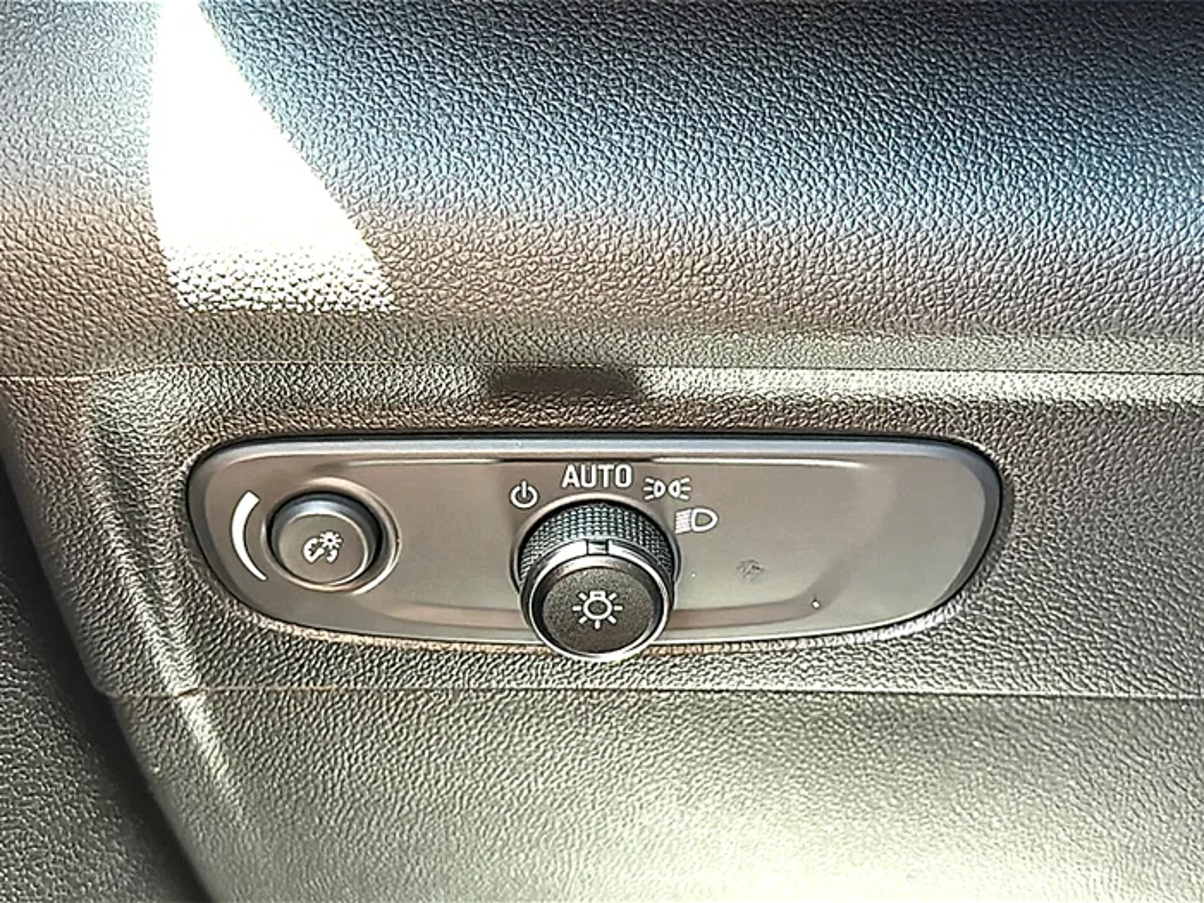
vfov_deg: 33.6
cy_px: 452
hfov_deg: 43.9
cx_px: 602
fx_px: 1496
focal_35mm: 43
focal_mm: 6.86
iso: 320
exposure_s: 1/101
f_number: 1.78
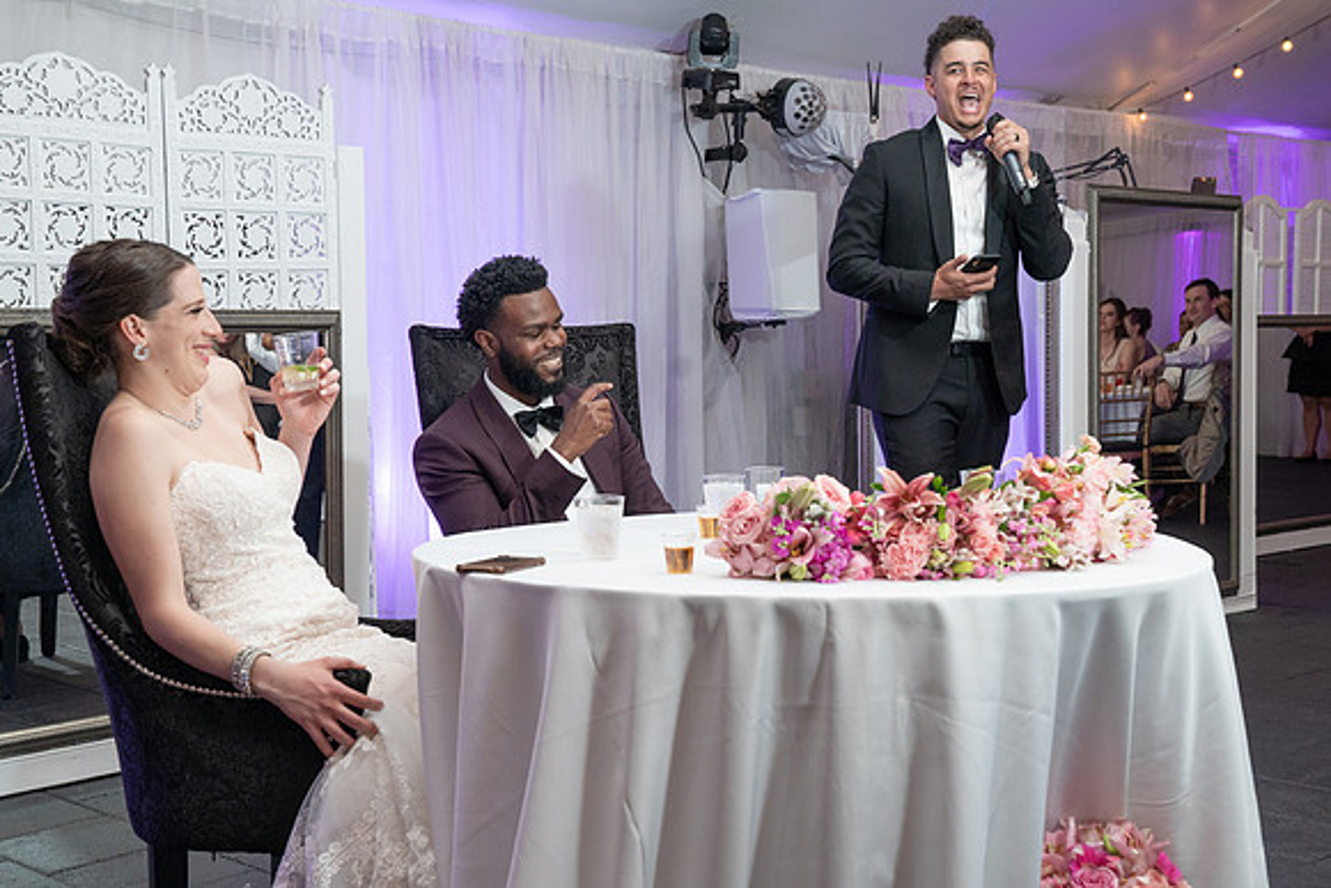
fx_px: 1798
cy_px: 420
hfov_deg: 40.6
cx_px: 630
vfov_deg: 27.7
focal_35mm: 49
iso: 2000
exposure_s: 1/100
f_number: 5.6
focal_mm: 46
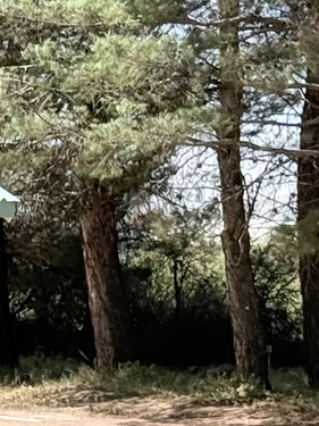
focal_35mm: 262
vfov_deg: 7.5
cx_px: -664
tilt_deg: +4.2
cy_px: 32
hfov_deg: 5.3
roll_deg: -0.8
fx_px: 3221
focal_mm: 6.76
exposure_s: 1/5208
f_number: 1.78
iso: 80
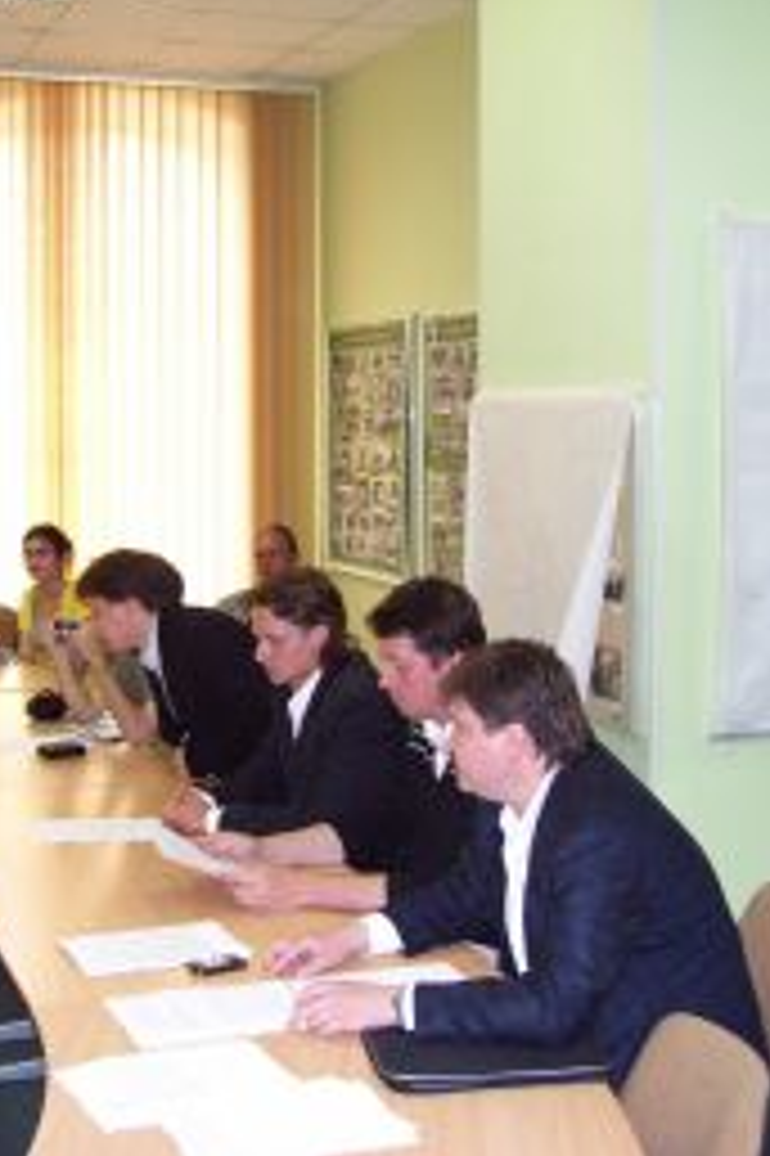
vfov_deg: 38.9
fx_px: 1638
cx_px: 302
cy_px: 571
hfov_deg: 26.4
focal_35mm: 51
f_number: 2.7
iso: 200
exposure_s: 1/60
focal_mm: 6
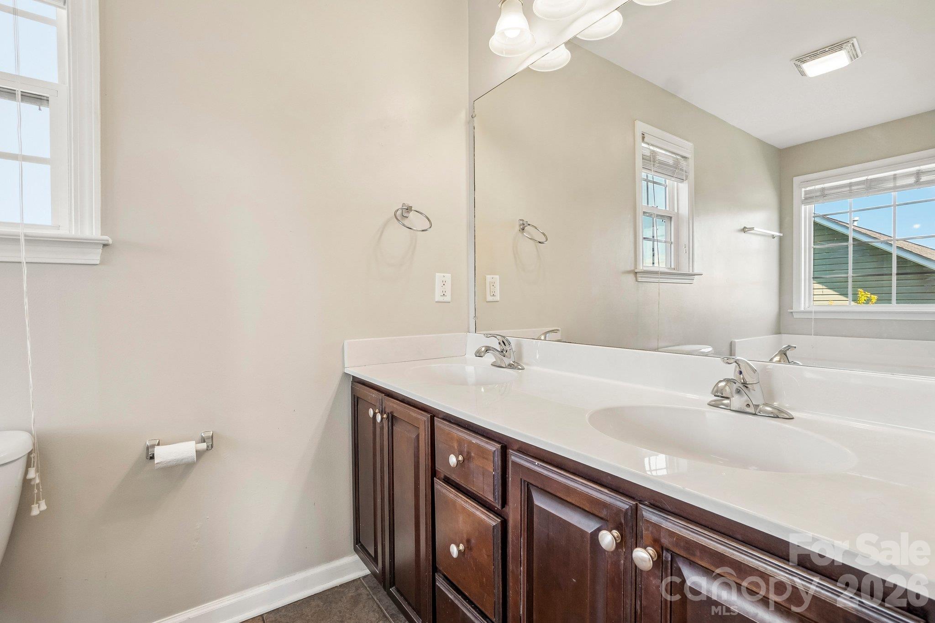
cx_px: 468
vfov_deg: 77.3
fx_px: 390
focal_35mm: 15
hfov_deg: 100.4
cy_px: 312
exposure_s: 1/30
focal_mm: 10
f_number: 8
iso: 250
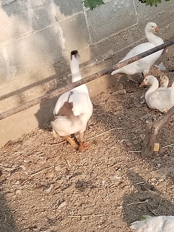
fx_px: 737
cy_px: 112
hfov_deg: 13.5
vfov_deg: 17.9
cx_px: 84
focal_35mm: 110
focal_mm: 4.75
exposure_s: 1/186
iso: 100
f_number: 1.8
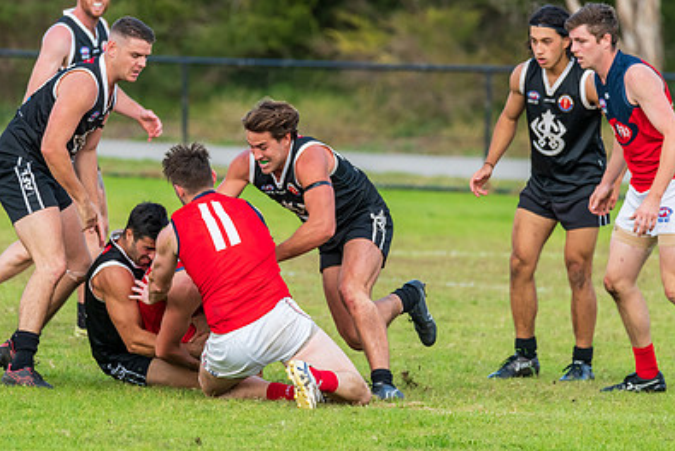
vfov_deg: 2.2
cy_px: 208
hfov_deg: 3.3
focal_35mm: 625
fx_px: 11727
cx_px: 244
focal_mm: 420
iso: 800
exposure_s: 1/1250
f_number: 6
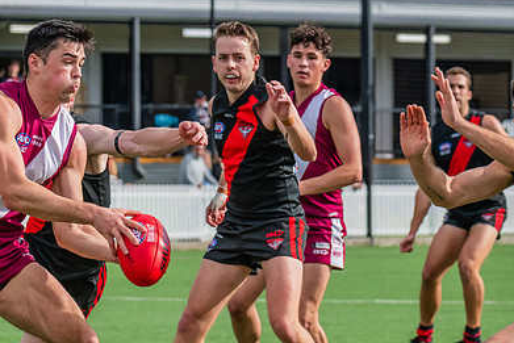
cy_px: 191
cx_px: 137
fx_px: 4213
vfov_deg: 4.7
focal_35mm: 295
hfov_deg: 7.0
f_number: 9
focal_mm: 170
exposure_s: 1/1250
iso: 800
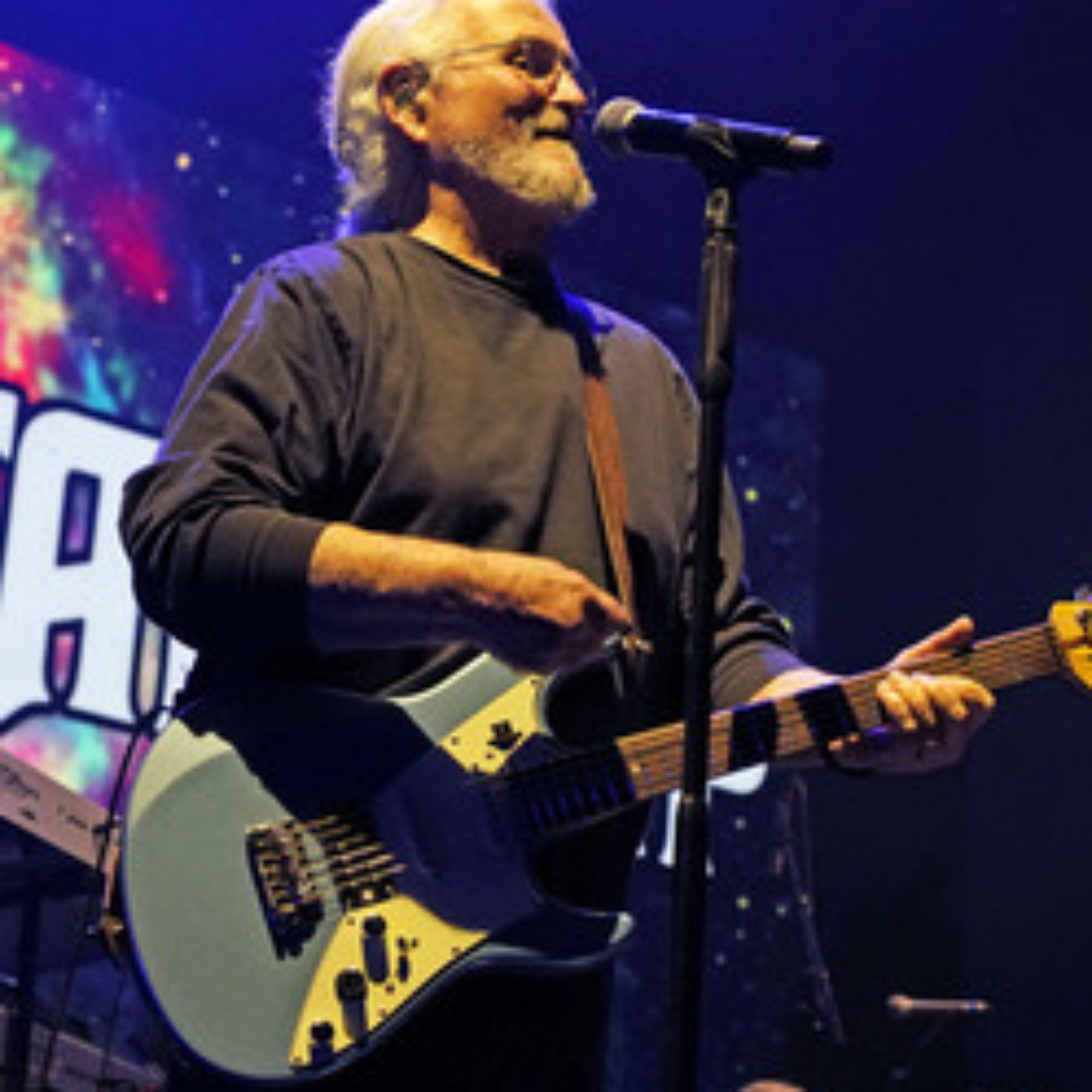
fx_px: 2962
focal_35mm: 83
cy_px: 478
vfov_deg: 20.9
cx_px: 393
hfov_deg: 20.8
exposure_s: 1/125
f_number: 5.6
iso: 1600
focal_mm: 54
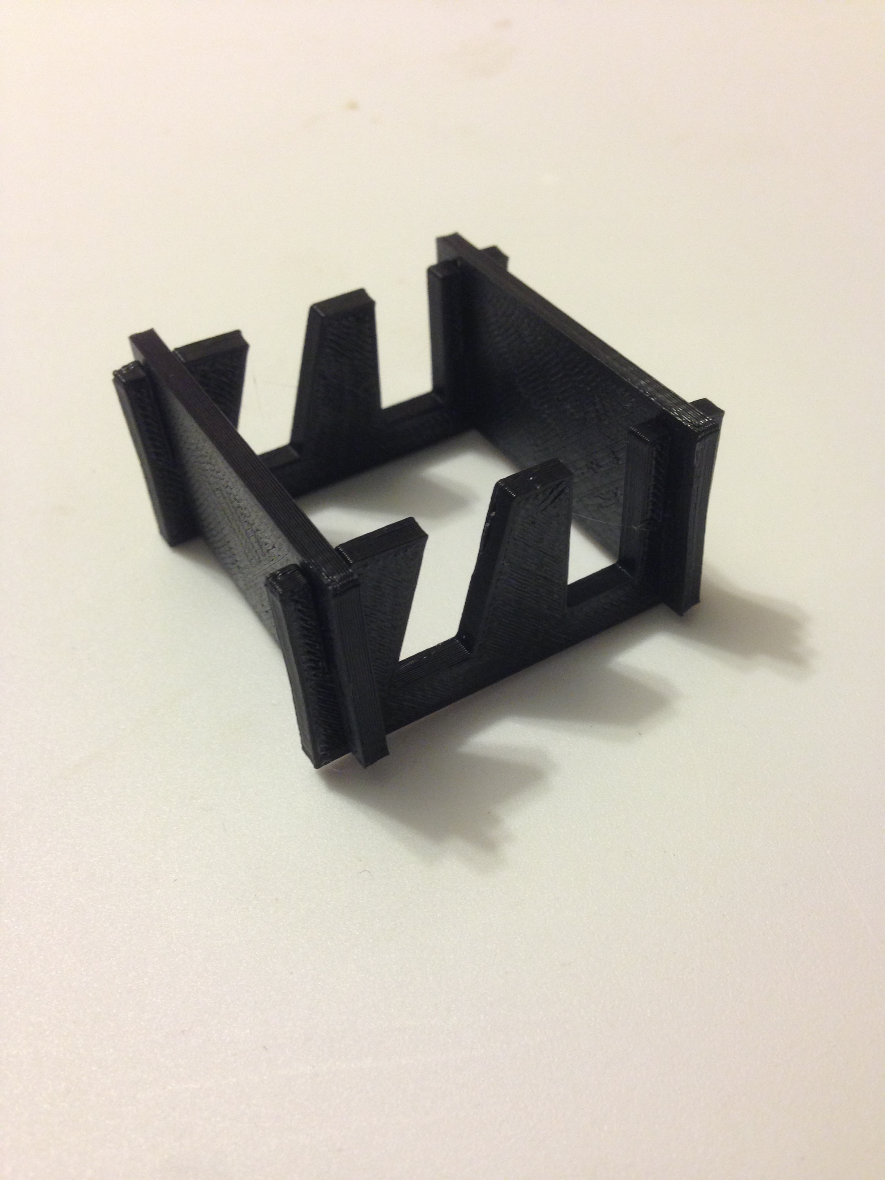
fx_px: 1125
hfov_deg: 42.9
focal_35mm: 33
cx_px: 442
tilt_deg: -48.8
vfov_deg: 55.4
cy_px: 590
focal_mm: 4.12
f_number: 2.4
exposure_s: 1/20
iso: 125
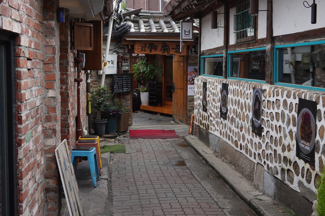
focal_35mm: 47
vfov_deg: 28.6
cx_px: 166
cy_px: 84
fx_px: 424
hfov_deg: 41.9
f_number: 13
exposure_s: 1/100
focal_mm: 35
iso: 640
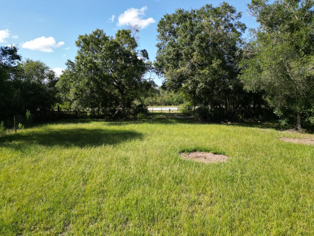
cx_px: 157
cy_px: 118
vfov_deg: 56.8
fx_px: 218
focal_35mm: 24
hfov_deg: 71.6
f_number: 1.7
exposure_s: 1/1600
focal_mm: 6.72
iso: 110
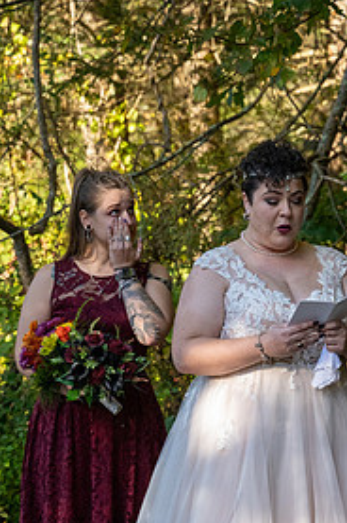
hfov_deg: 11.2
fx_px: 1768
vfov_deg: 16.7
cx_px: 225
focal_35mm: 122
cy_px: 406
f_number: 4
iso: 6400
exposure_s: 1/6400
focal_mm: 75
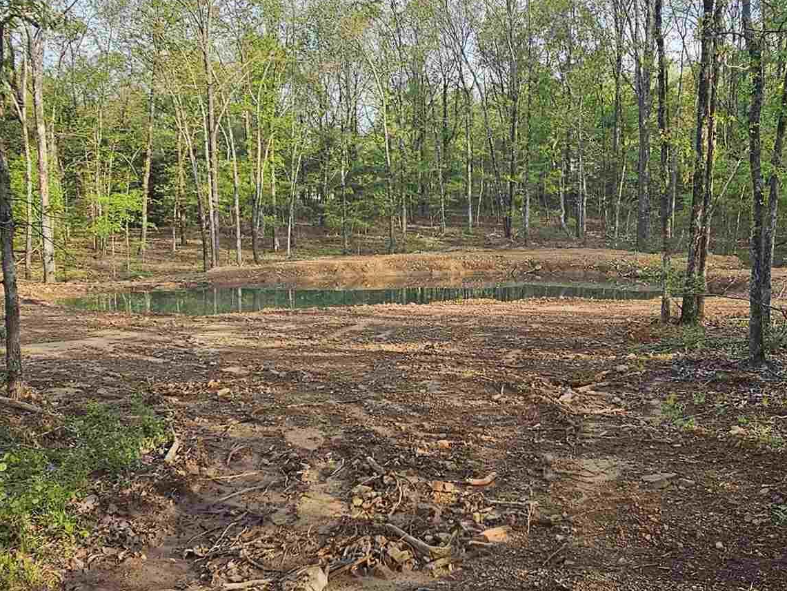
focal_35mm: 35
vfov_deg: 40.7
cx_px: 451
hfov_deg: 52.4
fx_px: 796
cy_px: 316
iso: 64
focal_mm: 2.2
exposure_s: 1/744
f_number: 2.2
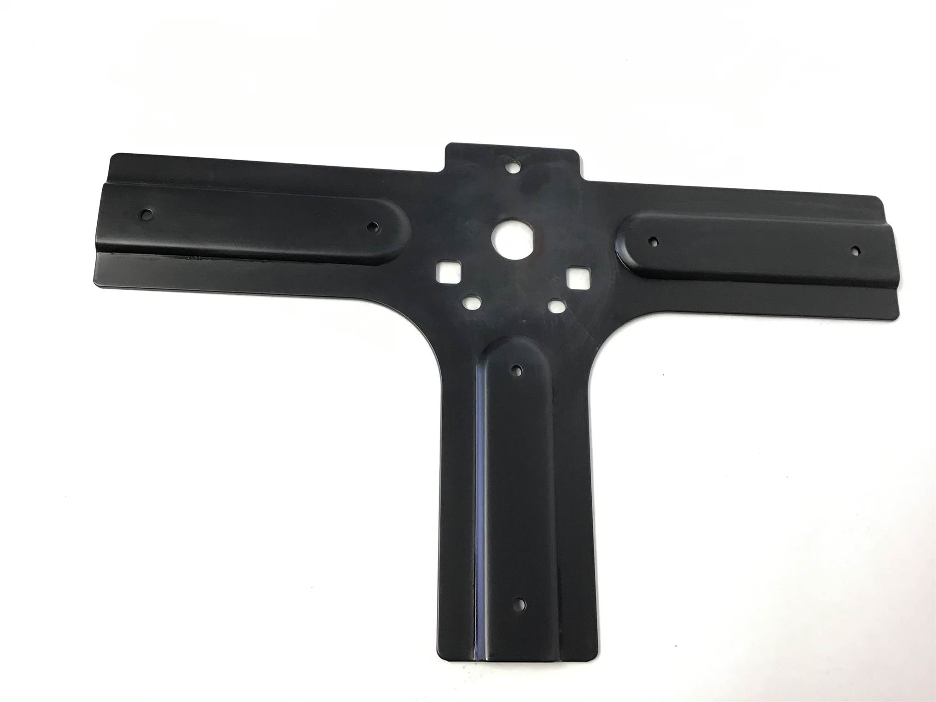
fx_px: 838
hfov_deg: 58.4
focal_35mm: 31
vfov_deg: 45.4
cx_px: 468
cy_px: 351
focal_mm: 3.3
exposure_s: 1/33
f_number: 2.4
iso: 50
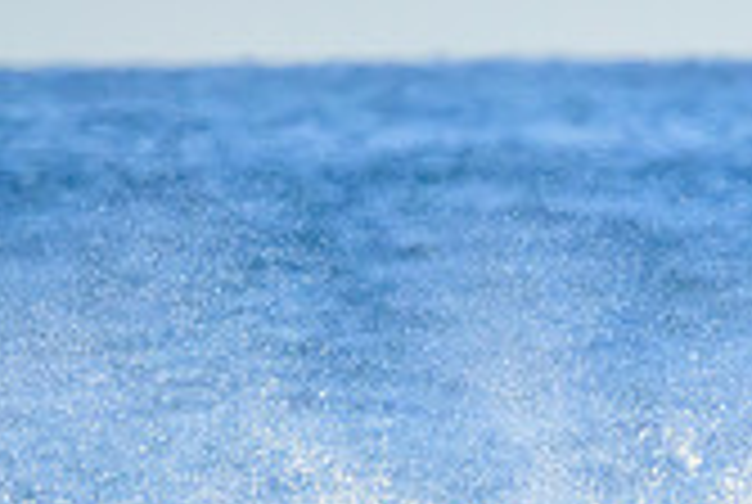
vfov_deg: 0.6
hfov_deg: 0.9
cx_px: 1157
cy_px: 794
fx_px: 47857
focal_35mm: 2287
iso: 6400
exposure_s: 1/2000
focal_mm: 660
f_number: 11
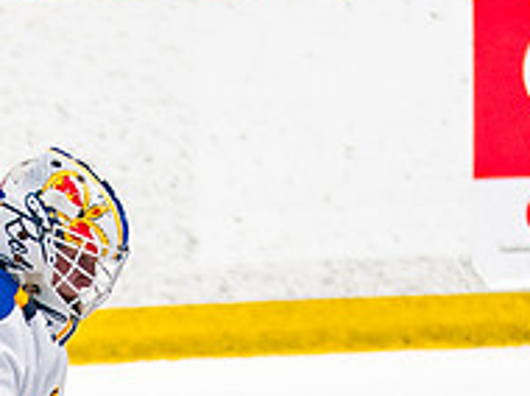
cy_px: 531
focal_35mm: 662
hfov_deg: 3.0
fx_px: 10123
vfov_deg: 2.2
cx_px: -46
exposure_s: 1/640
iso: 400
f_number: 2.8
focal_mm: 100
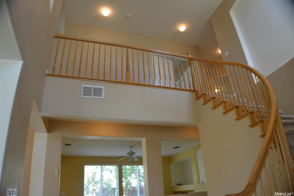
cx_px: 147
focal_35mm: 33
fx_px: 269
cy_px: 98
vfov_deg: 39.9
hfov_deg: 57.3
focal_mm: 22
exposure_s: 1/60
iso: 450
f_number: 3.5
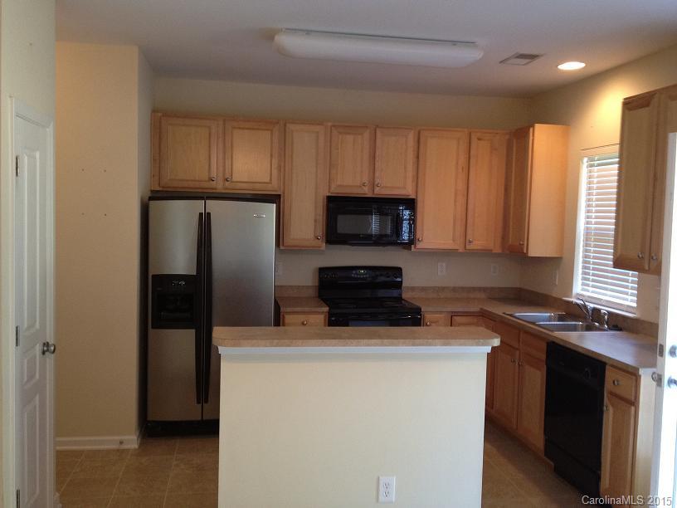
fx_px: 685
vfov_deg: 40.7
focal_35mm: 35
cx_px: 338
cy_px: 254
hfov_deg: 52.6
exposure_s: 1/20
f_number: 2.4
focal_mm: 4.28
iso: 125
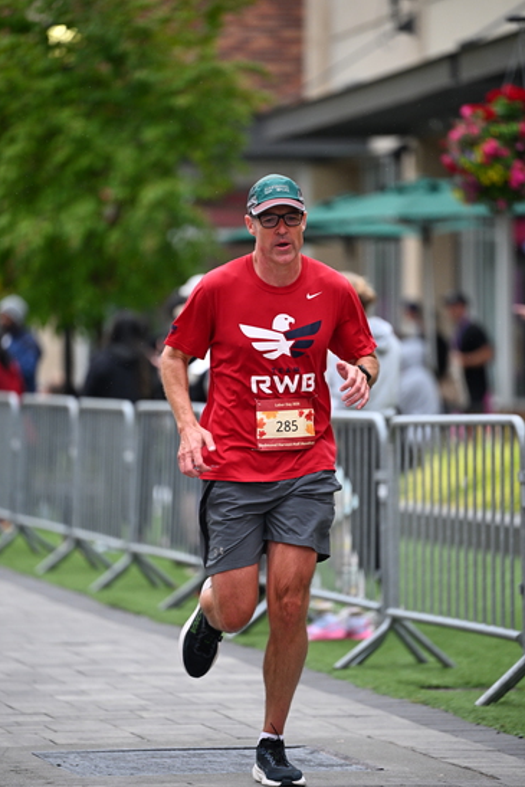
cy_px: 394
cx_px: 262
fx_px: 4394
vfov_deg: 10.2
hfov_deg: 6.8
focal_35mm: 201
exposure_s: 1/2000
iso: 1250
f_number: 2.8
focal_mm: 200
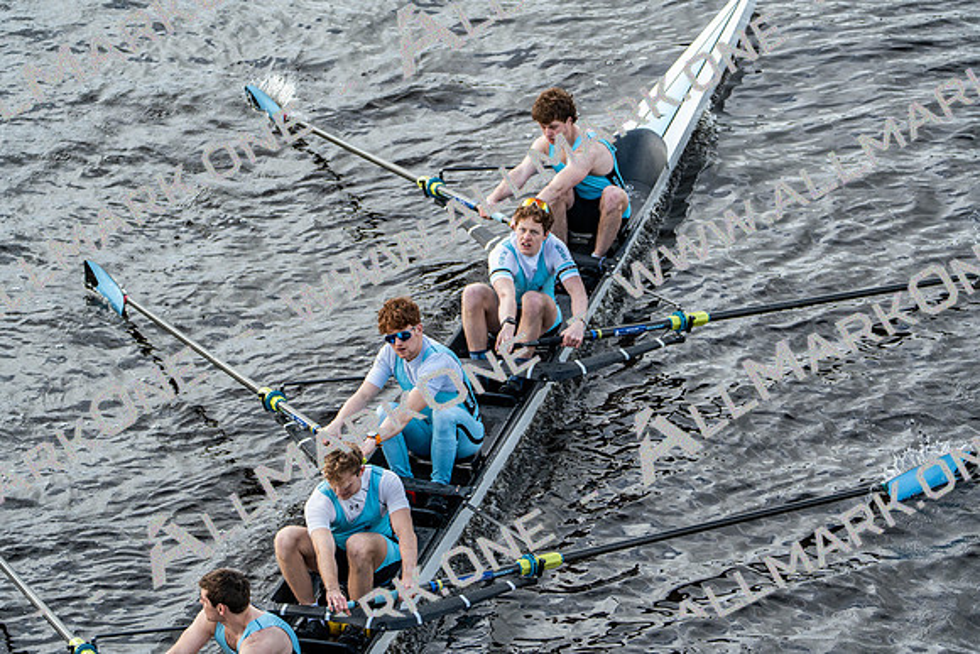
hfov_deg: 9.6
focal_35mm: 214
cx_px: 490
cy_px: 327
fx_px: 5827
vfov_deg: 6.4
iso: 1000
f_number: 5.6
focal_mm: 214
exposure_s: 1/1250
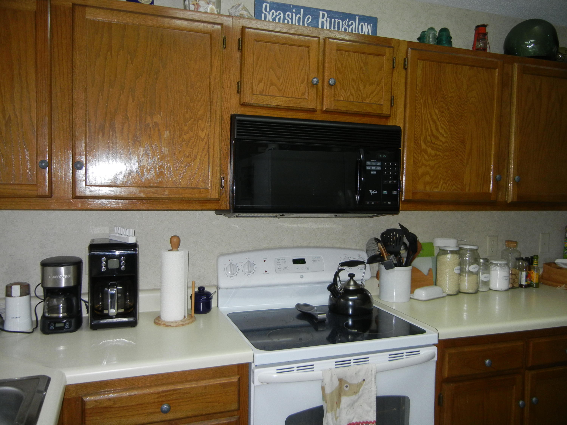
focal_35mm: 30
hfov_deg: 60.0
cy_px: 212
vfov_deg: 46.8
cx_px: 284
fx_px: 491
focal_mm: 5.4
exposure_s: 1/30
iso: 200
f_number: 3.5
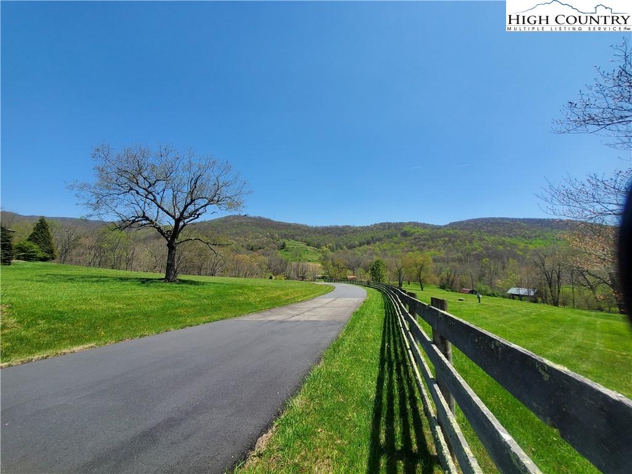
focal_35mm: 13
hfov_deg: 106.2
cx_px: 316
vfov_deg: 89.9
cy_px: 237
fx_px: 237
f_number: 2.2
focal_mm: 1.8
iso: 50
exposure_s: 1/1002
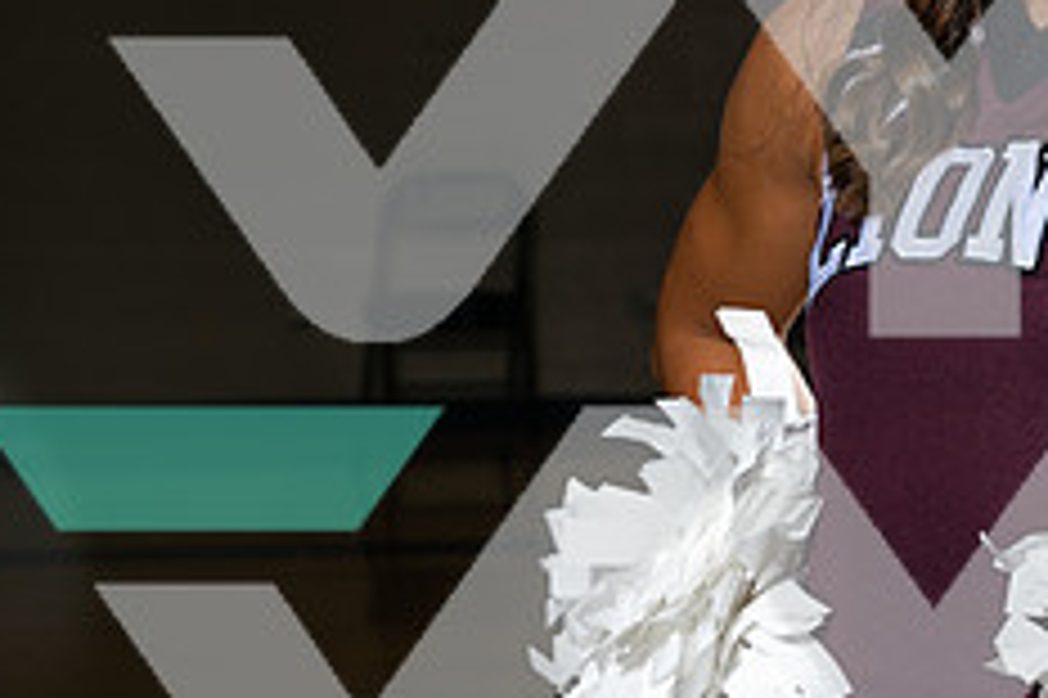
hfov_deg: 16.3
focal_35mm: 122
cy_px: 101
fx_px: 3549
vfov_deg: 11.2
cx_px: 1133
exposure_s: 1/125
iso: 100
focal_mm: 49
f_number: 8
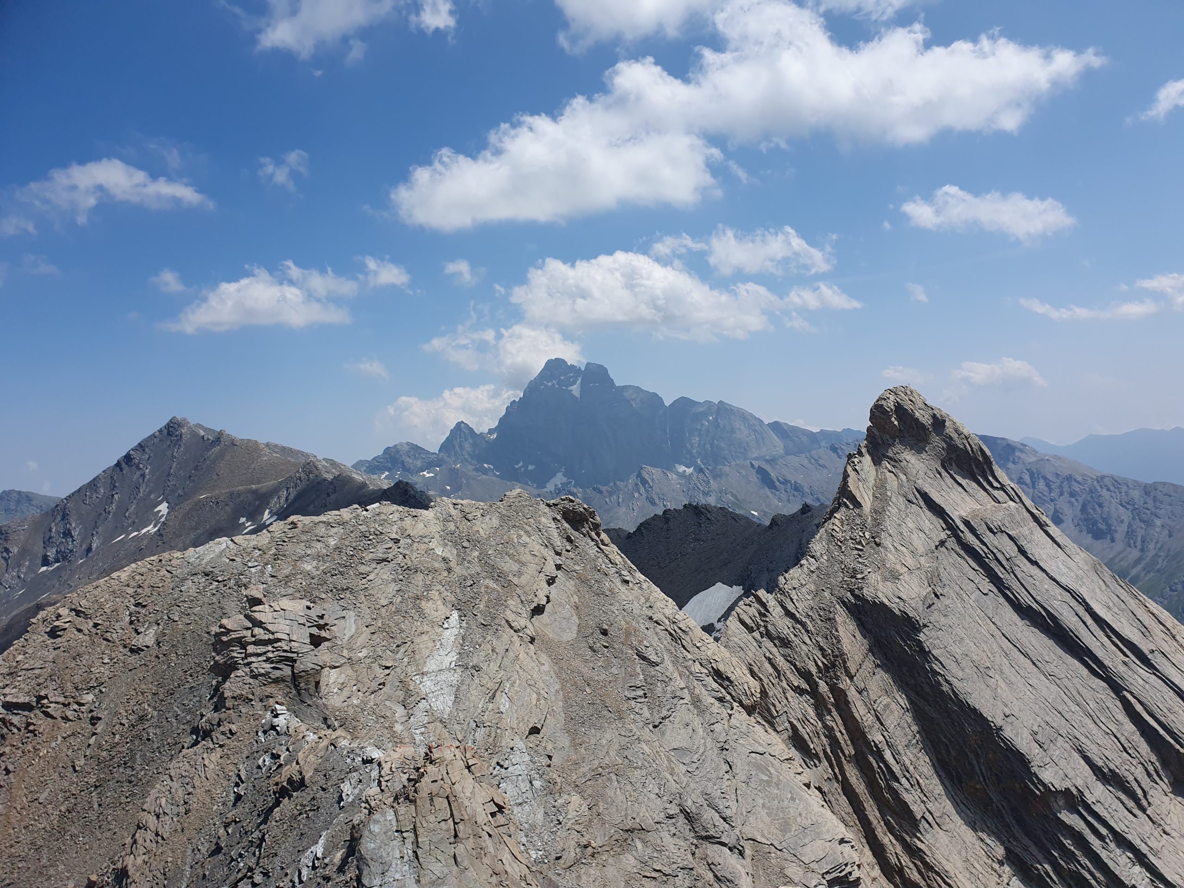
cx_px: 592
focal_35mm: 26
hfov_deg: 67.3
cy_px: 444
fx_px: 889
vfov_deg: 53.1
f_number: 2.4
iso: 50
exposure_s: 1/3280
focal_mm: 4.32
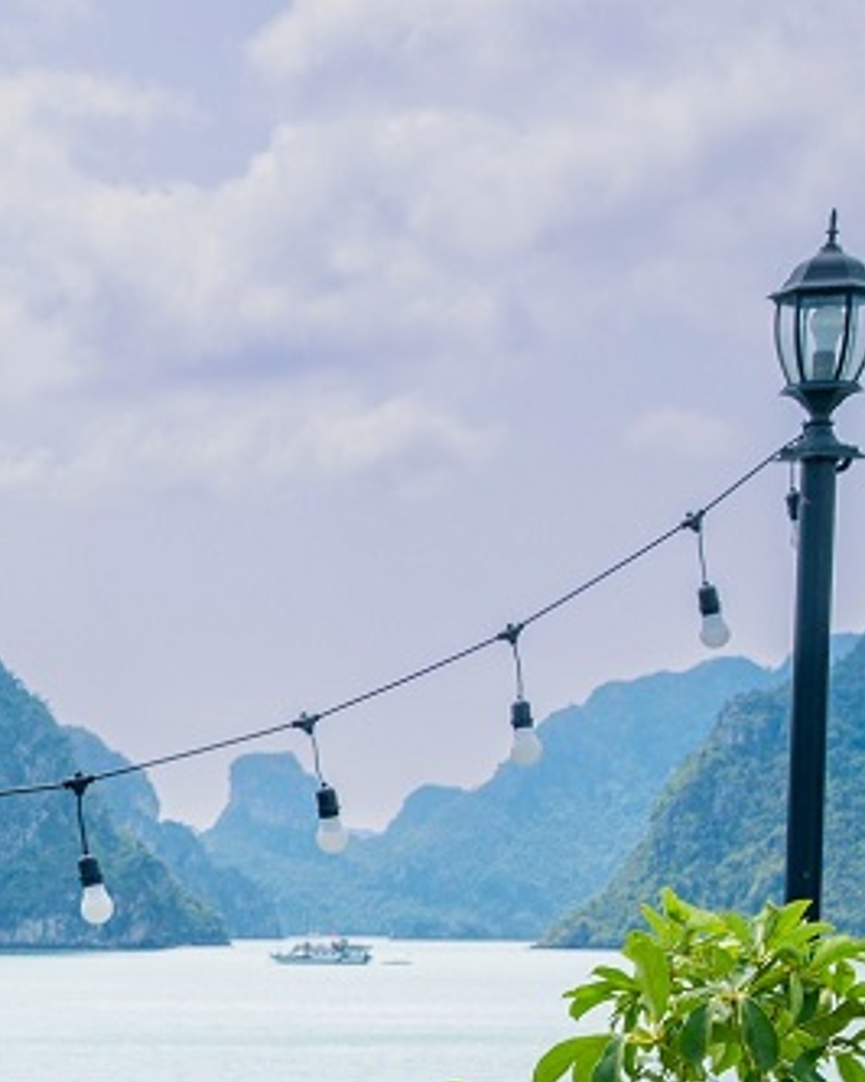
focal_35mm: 122
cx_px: -618
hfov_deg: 11.8
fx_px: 3897
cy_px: 1041
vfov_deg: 15.6
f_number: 10
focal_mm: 43.6
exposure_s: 1/125
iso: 100
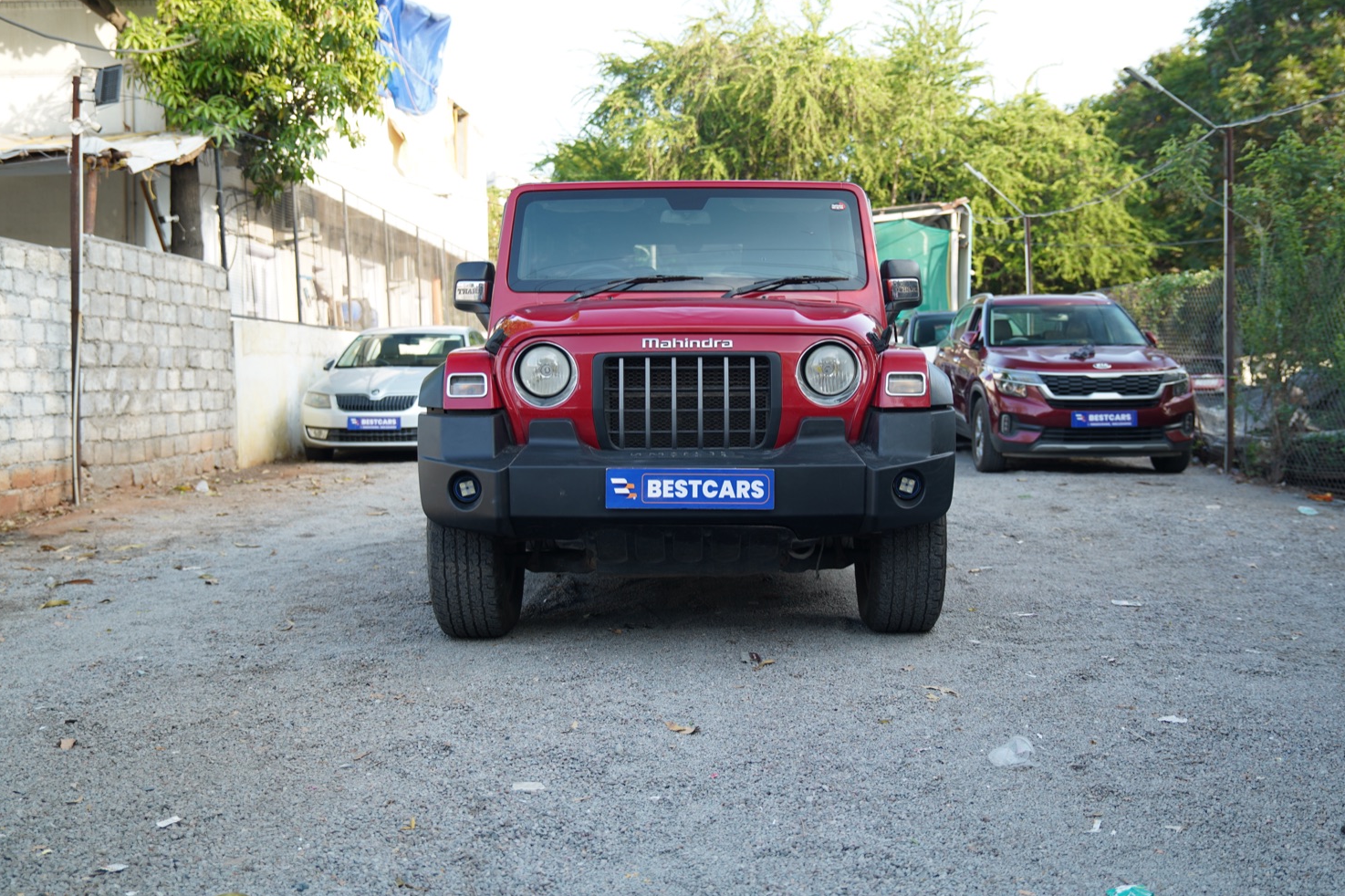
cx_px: 706
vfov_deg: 35.0
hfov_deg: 50.7
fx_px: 1419
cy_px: 415
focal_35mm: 38
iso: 160
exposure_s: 1/125
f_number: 2.8
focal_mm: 35
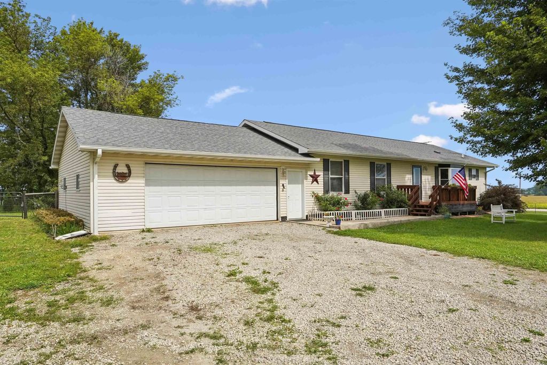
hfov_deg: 81.2
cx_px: 274
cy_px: 182
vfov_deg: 59.5
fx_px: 319
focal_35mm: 21
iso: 400
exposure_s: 1/1000
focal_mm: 21
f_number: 9
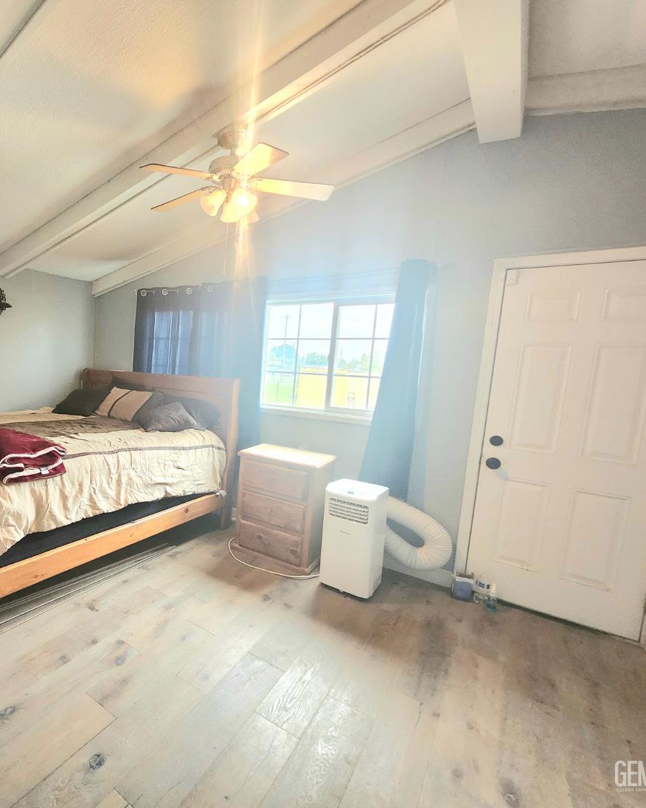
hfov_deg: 70.2
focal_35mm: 17
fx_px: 406
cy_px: 404
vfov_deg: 89.6
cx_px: 140
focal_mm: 1.74
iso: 400
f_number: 2.2
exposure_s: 1/40
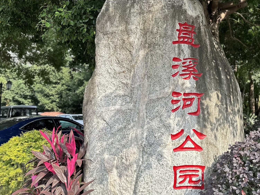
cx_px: 143
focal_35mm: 32
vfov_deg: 44.1
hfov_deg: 56.7
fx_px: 240
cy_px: 87
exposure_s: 1/843
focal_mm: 6.86
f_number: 1.78
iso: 80
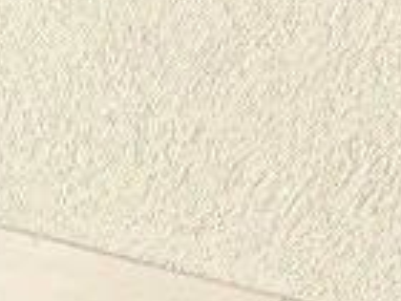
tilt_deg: -36.3
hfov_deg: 13.2
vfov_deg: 9.8
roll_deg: -13.0
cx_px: -624
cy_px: 986
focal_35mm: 100
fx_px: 1158
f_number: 2.2
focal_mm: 2.22
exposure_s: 1/70
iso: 320
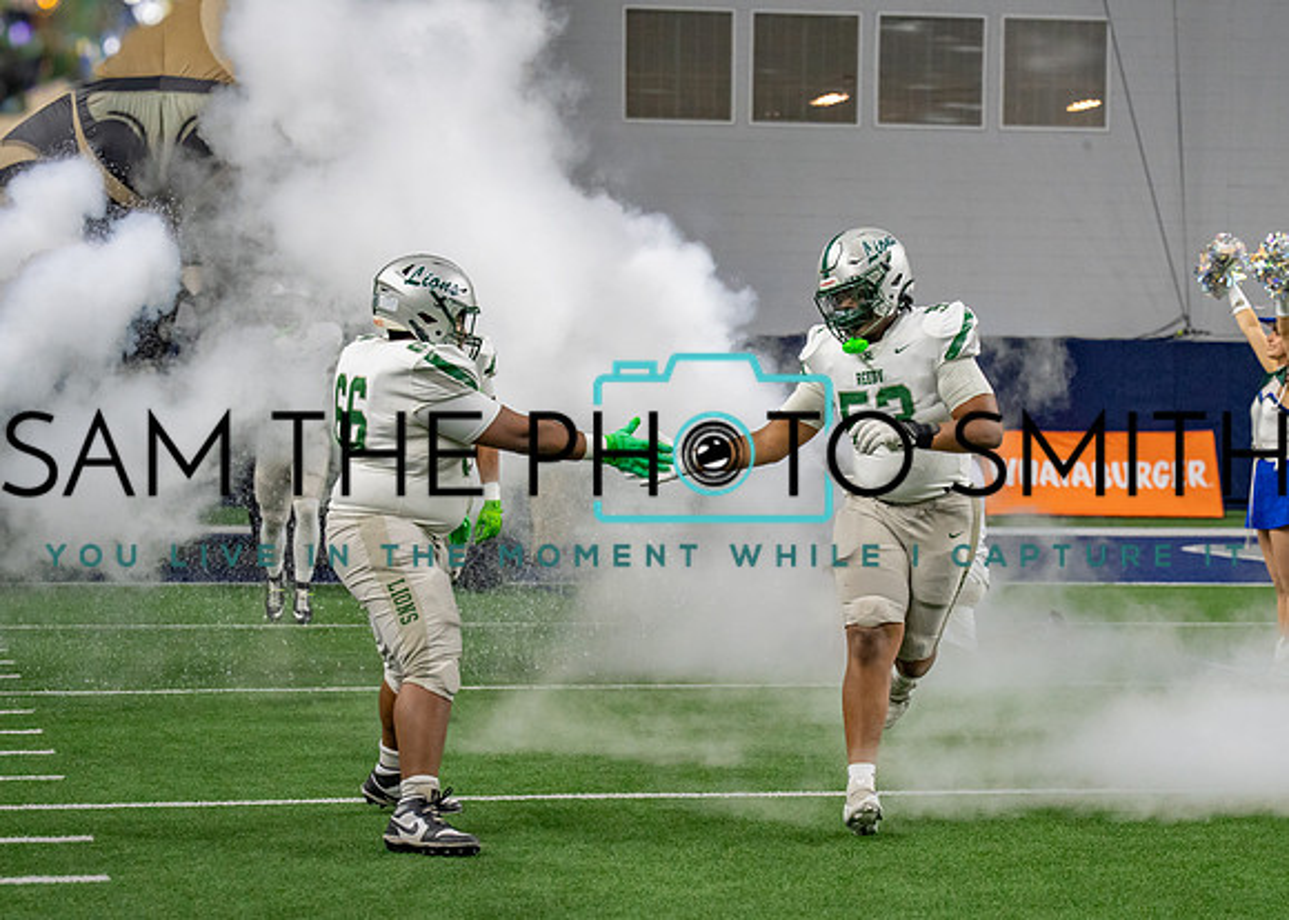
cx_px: 733
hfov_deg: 17.8
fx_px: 4124
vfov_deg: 12.7
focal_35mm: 113
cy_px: 493
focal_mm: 70
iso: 2000
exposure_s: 1/1000
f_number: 2.8
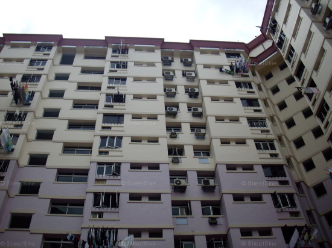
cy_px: 124
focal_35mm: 37
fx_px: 355
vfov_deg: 38.6
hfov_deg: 50.2
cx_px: 166
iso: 80
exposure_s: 1/800
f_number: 5.6
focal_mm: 6.2
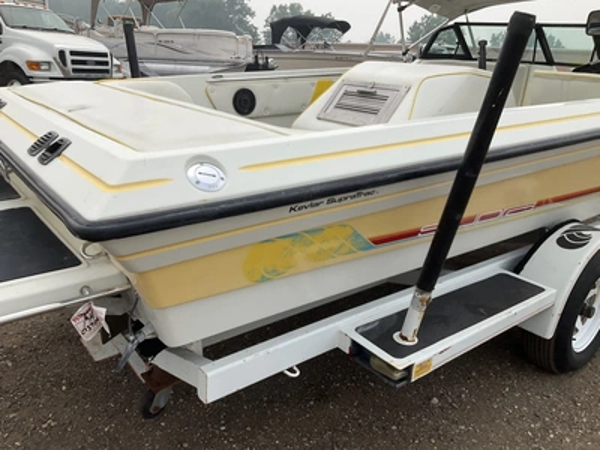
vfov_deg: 48.2
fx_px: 503
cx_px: 300
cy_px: 225
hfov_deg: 61.7
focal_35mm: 29
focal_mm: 3
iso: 25
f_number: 1.8
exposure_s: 1/1490
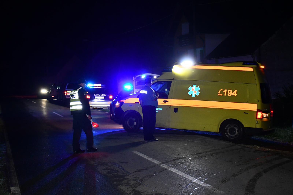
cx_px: 146
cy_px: 98
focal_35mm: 72
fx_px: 586
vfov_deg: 18.9
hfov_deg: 28.1
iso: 3200
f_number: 4.5
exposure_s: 1/30
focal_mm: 48
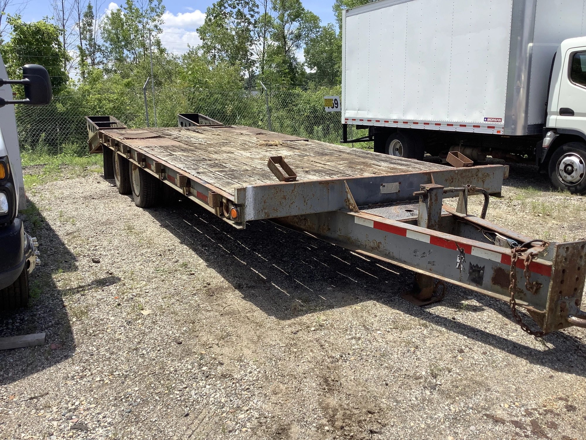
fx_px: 525
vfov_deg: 45.4
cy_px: 220
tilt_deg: -12.5
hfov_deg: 58.4
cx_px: 293
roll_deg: +0.6
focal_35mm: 31
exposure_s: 1/1217
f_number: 2.4
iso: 25
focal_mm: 3.3
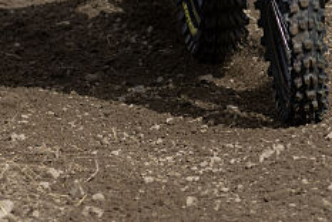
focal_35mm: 1591
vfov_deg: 0.9
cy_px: -225
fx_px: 14691
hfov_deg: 1.3
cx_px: 17
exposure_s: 1/3200
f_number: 4
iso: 160
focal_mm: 300
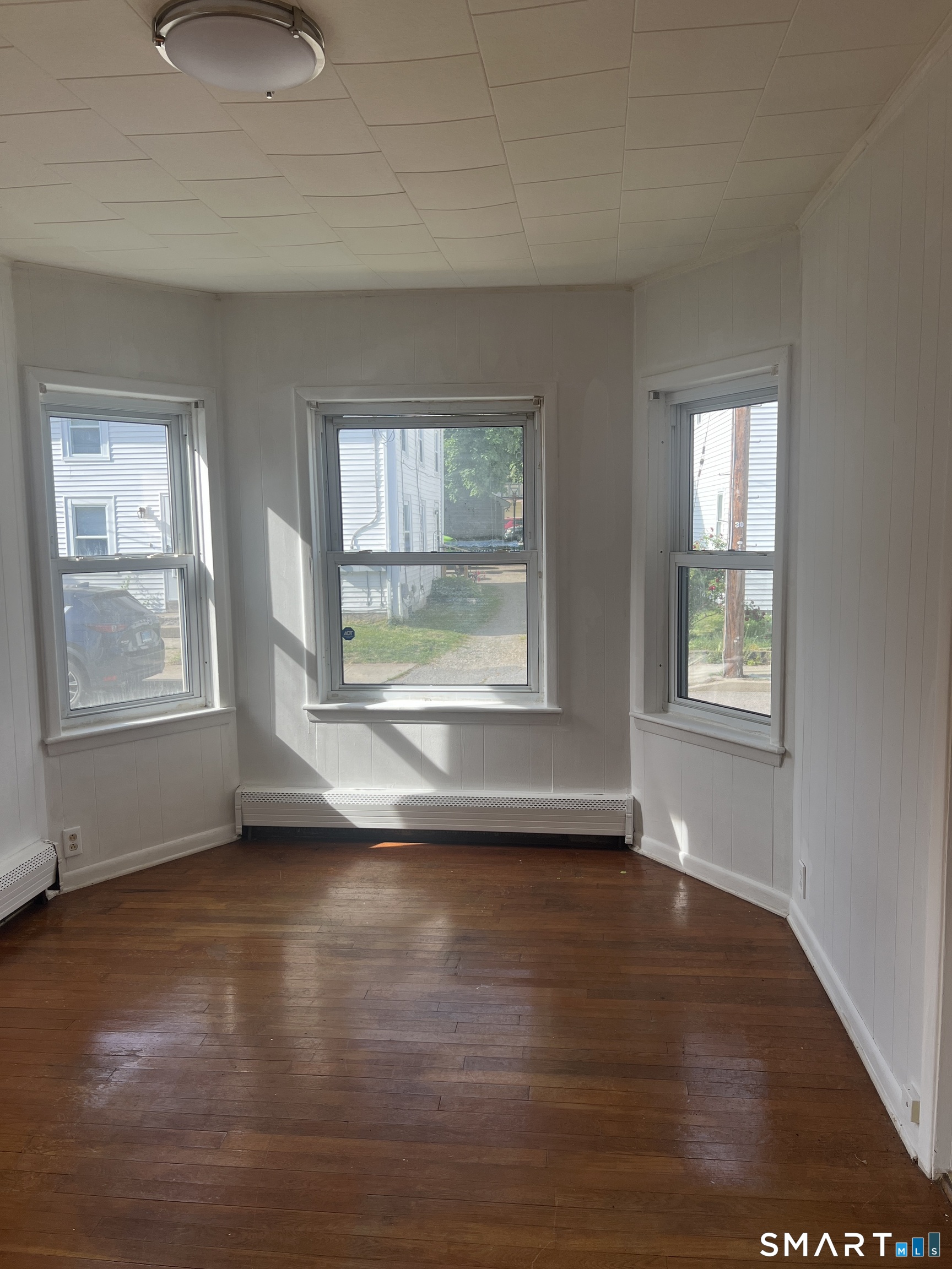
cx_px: 476
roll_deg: +0.2
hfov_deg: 53.1
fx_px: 953
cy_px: 634
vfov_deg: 67.3
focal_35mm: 26
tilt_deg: -6.1
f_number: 1.5
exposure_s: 1/597
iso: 50
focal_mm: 5.7
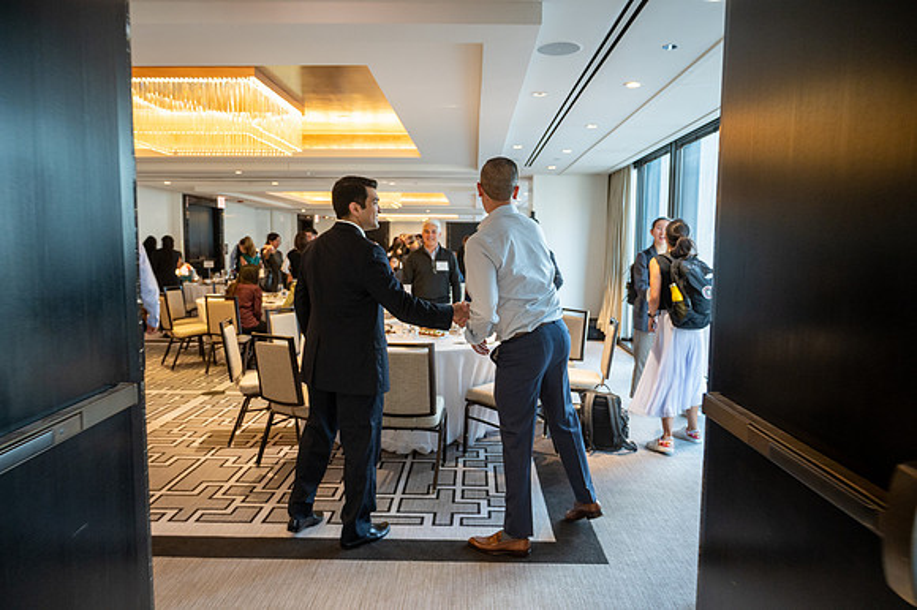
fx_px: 636
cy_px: 305
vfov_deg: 51.2
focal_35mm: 25
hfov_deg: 71.5
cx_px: 458
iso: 1600
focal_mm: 25
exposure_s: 1/50
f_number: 4
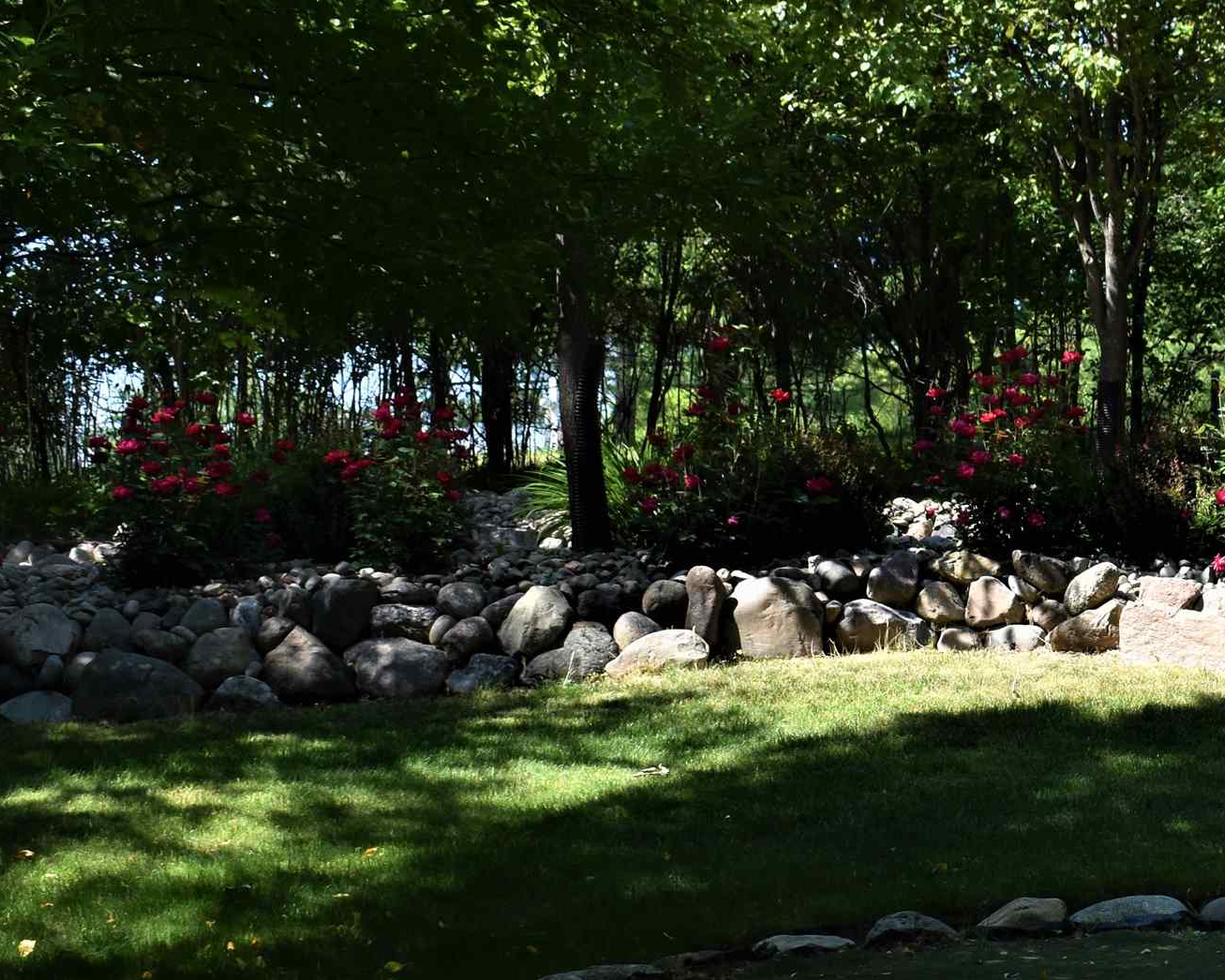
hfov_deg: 21.6
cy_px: 847
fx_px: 3118
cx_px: 1142
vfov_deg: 17.6
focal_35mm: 86
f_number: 7.1
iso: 200
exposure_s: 1/250
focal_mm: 26
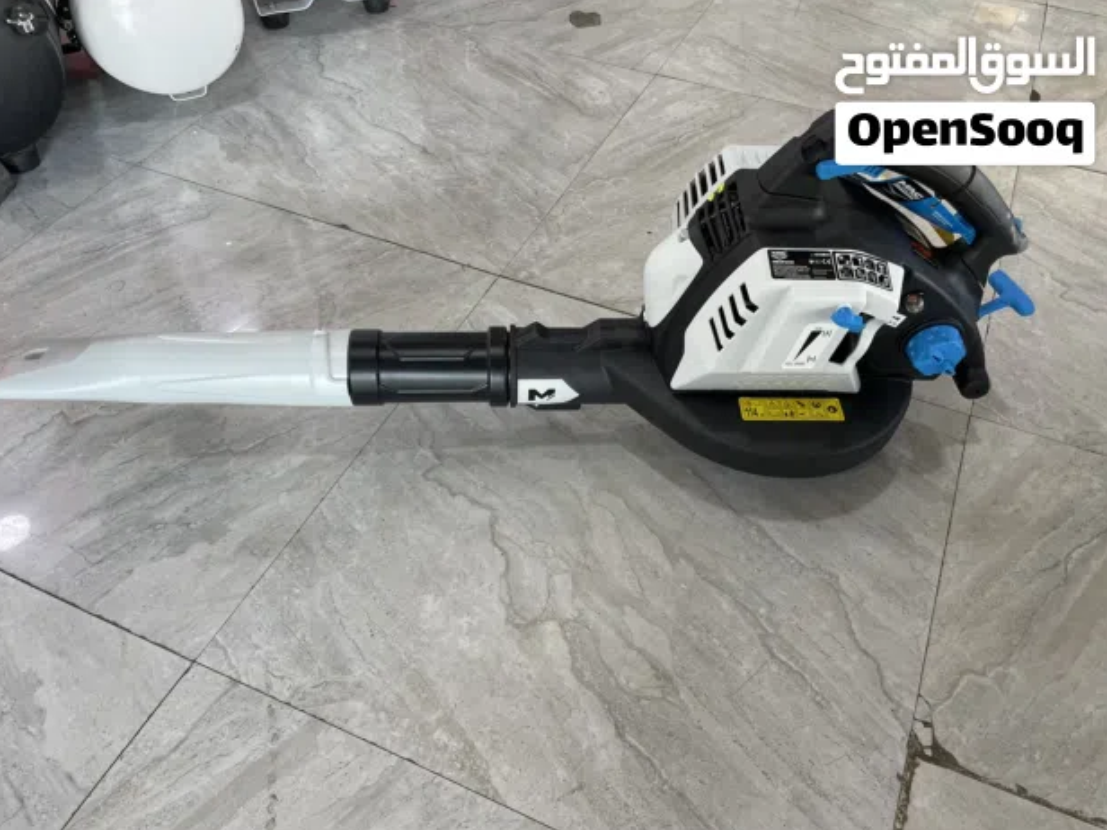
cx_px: 564
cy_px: 424
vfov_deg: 51.4
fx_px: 863
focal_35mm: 27
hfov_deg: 65.3
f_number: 1.6
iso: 125
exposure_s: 1/121
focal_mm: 4.2
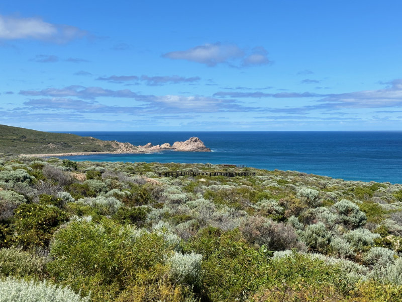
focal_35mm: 48
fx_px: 557
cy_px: 151
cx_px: 201
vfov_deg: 30.3
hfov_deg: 39.7
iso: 64
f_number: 1.8
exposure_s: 1/4184
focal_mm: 6.9
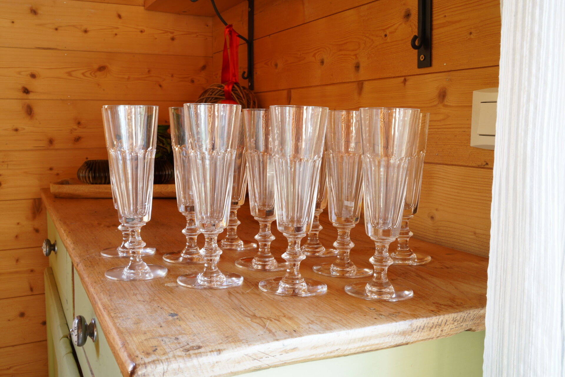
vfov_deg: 37.9
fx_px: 549
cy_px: 188
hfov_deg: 54.4
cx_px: 282
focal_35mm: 35
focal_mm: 35
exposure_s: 4
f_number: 22
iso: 200
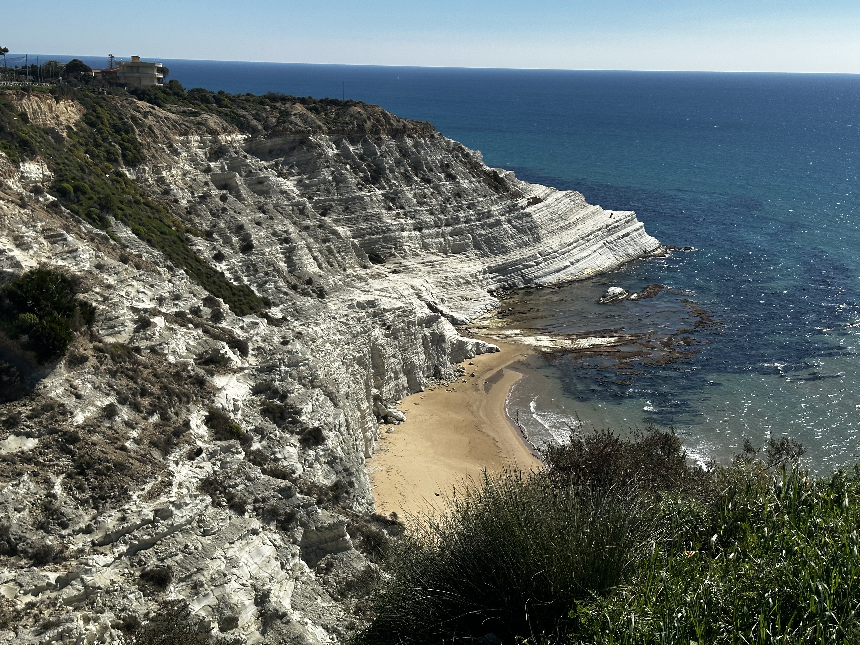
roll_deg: -1.4
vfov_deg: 30.3
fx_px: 1193
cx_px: 430
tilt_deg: -12.6
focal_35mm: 48
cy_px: 322
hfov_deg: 39.7
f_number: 1.78
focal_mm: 6.86
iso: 64
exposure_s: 1/7092
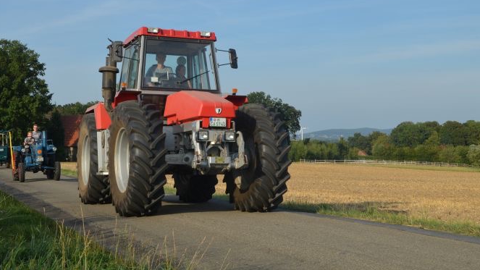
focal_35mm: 53
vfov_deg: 22.6
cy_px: 127
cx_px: 238
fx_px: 675
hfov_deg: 39.2
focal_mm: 28
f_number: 8
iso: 125
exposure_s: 1/250
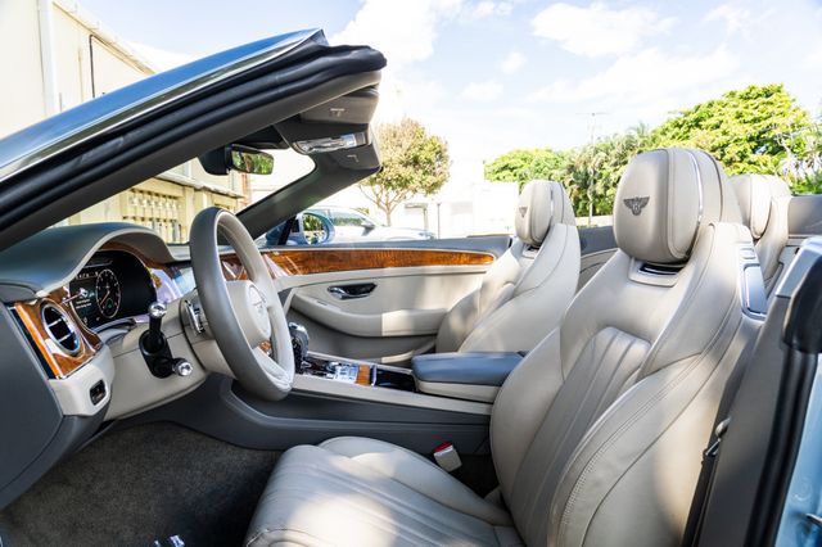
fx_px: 556
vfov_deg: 52.4
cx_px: 411
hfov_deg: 73.0
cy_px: 274
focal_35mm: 24
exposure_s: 1/80
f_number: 8
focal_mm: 24
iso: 640
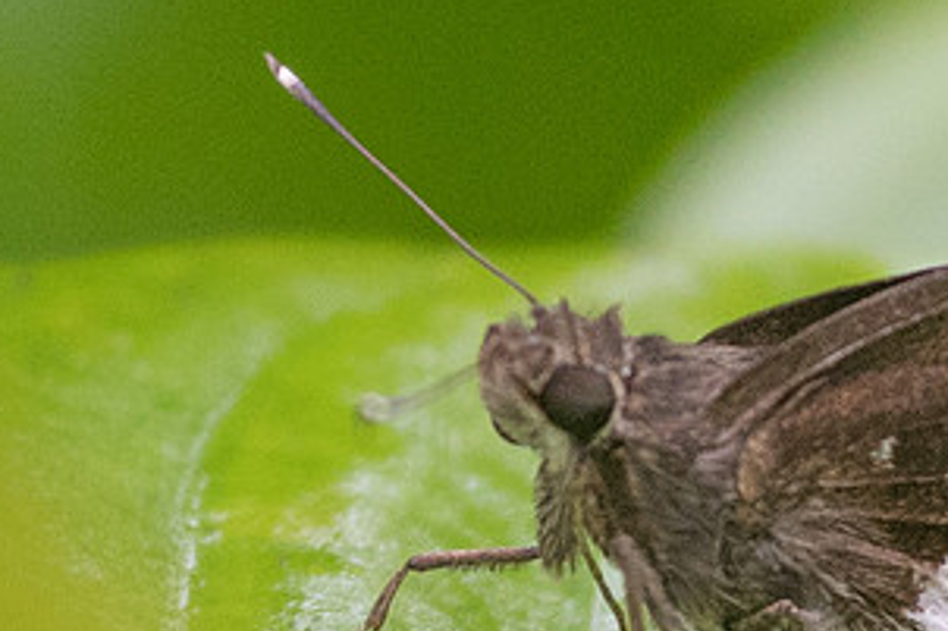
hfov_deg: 1.3
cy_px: 508
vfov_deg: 0.8
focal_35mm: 1646
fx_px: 43319
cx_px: 1087
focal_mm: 150
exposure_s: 1/640
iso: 800
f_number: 3.3
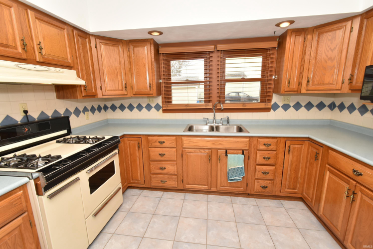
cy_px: 124
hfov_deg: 100.3
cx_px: 186
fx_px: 156
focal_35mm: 15
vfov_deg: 77.4
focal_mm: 10
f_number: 9
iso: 400
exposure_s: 1/80
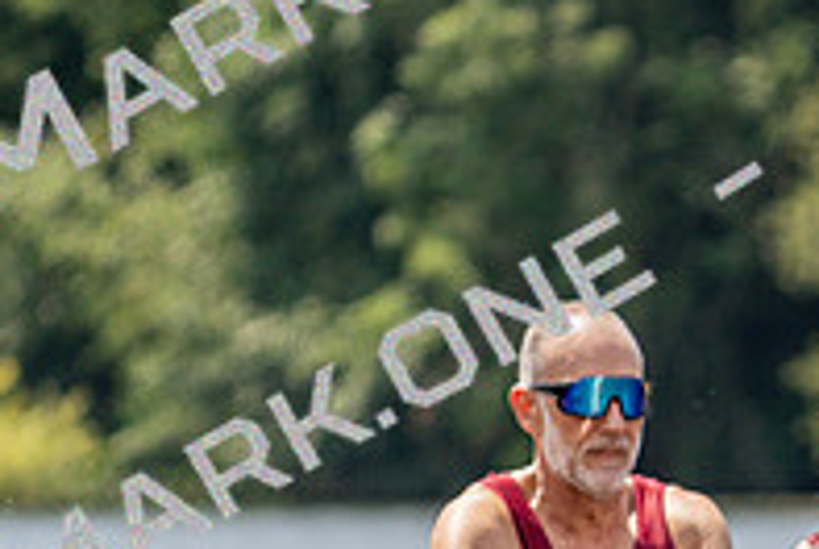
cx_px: 1089
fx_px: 18774
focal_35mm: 824
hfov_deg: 2.5
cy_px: 767
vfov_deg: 1.7
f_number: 5.6
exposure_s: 1/1600
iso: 200
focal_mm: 280
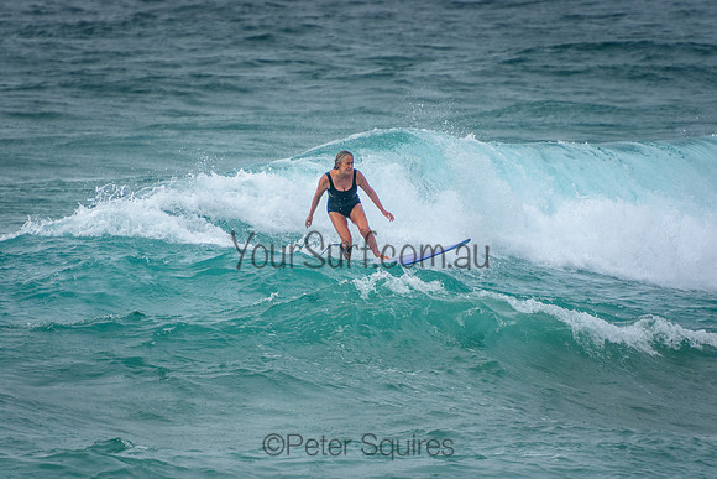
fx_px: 11952
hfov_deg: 3.4
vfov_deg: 2.3
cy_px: 240
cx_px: 358
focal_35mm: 600
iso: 450
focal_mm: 400
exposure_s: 1/2000
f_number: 5.6
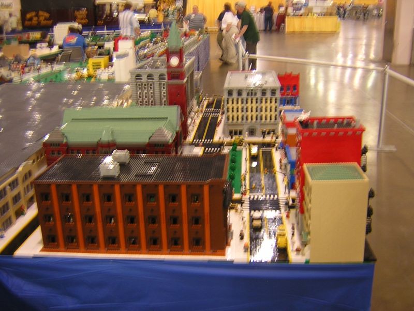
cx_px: 207
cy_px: 156
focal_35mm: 36
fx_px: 431
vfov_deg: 39.7
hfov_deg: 51.4
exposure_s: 1/8.2
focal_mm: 4.7
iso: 100
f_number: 2.6
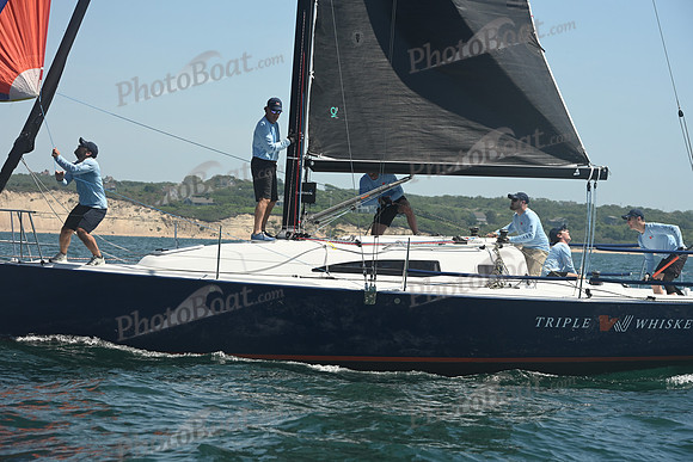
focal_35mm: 116
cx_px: 346
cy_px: 231
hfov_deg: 17.6
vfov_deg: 11.8
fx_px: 2233
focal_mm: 116
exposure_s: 1/1000
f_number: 8
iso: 320
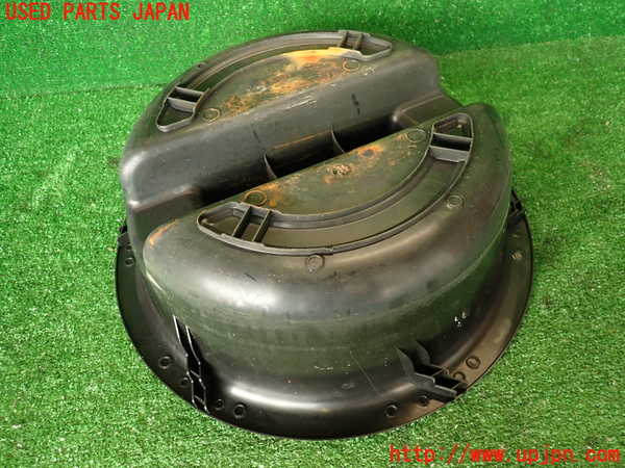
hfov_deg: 69.4
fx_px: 451
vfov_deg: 54.9
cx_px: 312
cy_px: 234
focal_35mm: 25
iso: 200
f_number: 2
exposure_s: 1/50
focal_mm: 4.5
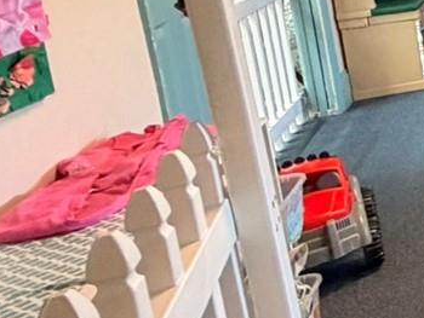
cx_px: 926
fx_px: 784
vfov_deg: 21.4
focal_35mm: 64
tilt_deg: -8.0
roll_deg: +3.4
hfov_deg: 17.1
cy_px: -60
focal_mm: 2.22
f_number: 2.2
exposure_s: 1/60
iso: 400
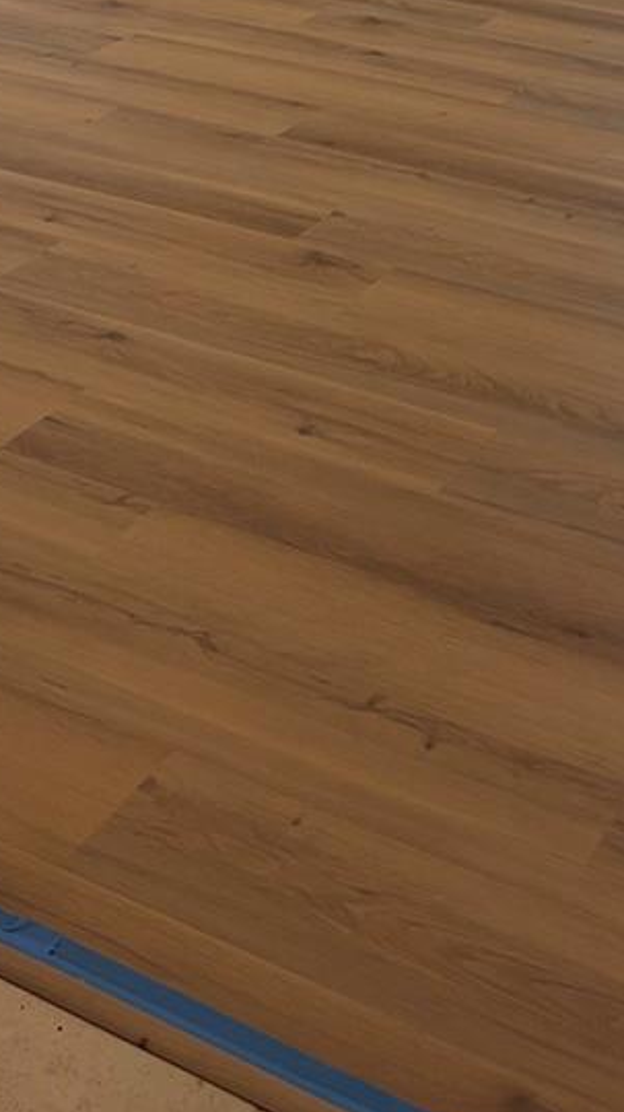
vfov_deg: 30.3
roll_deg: +1.0
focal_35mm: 63
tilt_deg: -14.8
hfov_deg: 18.8
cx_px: 533
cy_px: -72
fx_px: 1857
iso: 125
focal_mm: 5.96
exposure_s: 1/120
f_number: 1.6
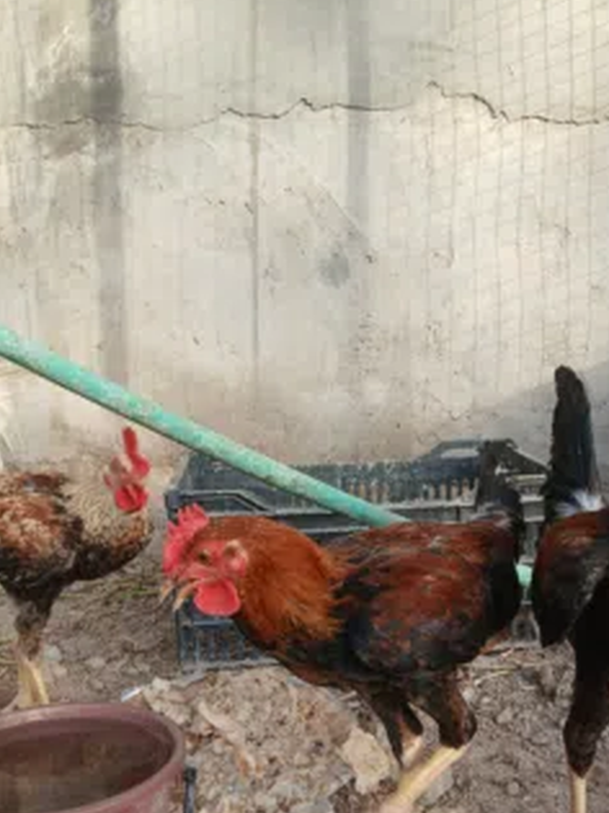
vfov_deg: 54.9
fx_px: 775
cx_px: 323
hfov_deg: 42.9
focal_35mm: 33
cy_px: 496
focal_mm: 3.98
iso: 32
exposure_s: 1/100
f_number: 1.8
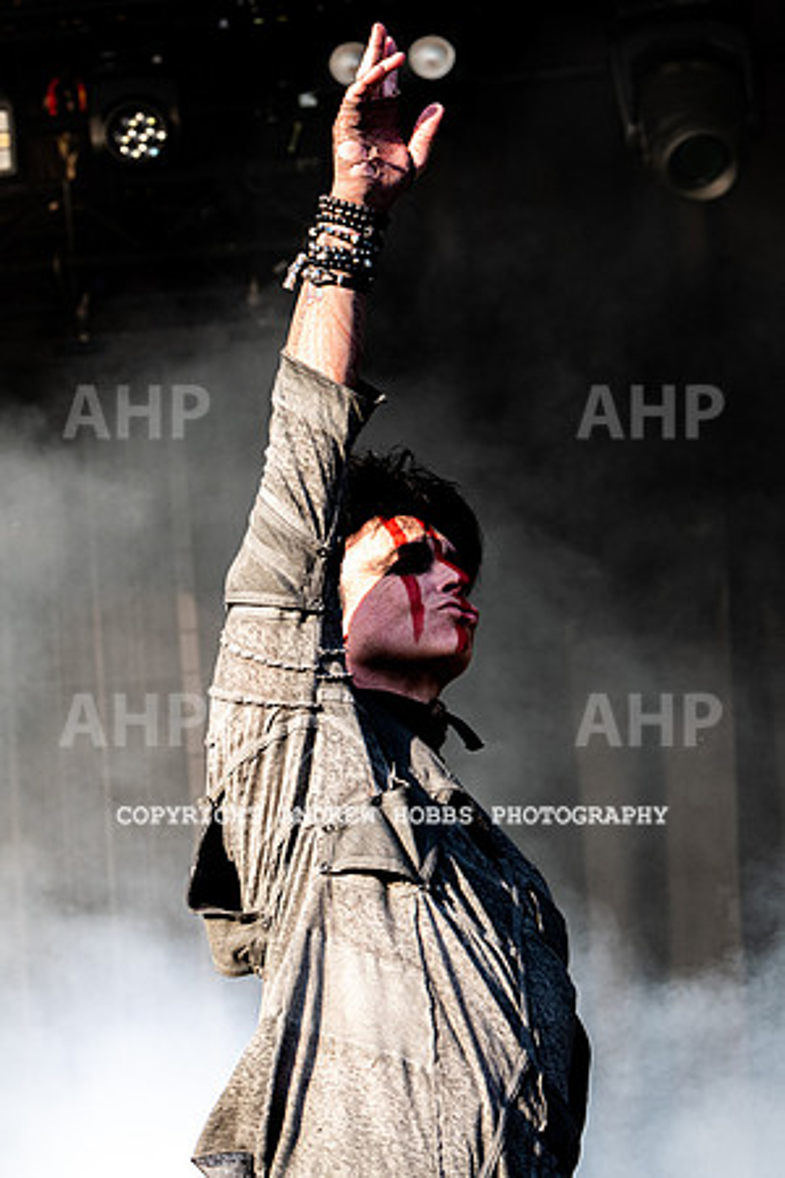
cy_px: 571
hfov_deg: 10.3
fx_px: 4346
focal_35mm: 133
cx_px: 392
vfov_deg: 15.4
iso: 800
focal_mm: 86
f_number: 5.6
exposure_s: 1/500
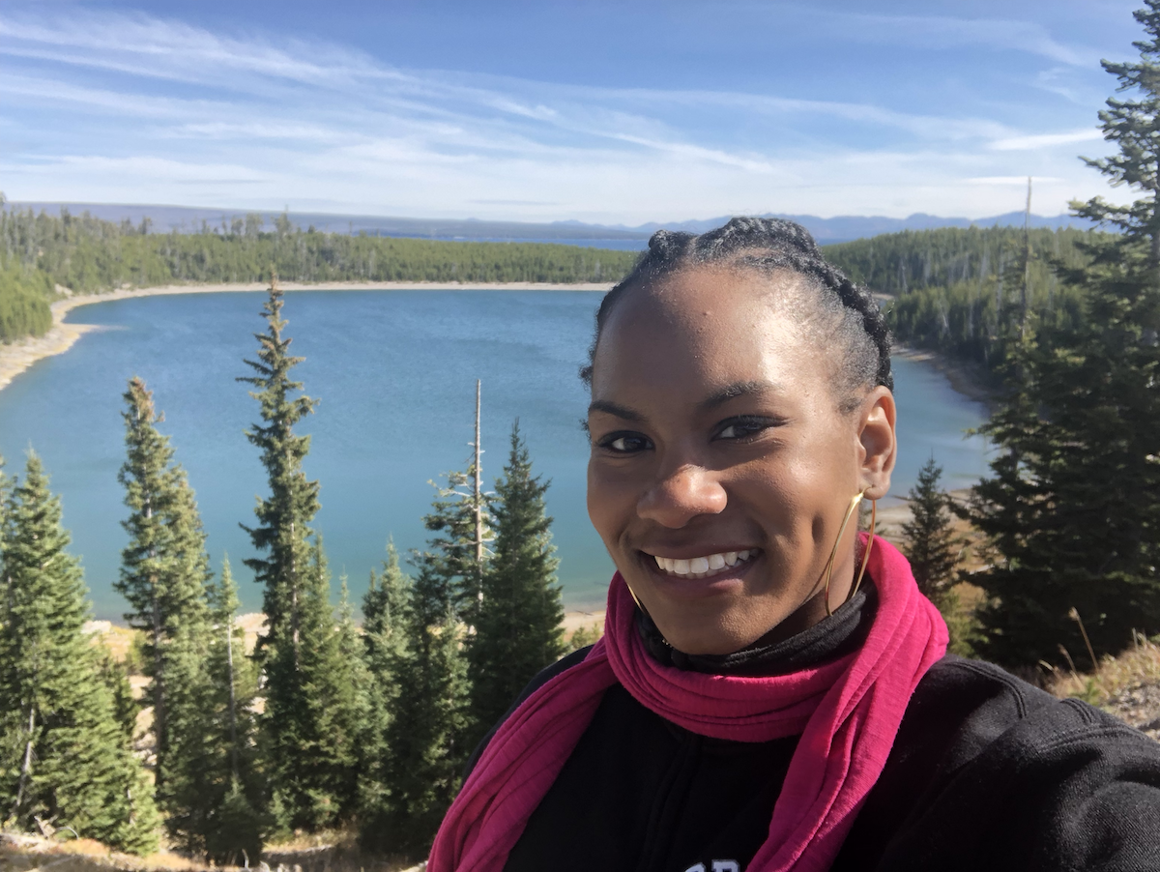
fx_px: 1073
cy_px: 436
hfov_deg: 56.8
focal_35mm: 32
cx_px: 580
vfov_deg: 44.2
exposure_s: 1/297
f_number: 2.2
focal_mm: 2.87
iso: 20
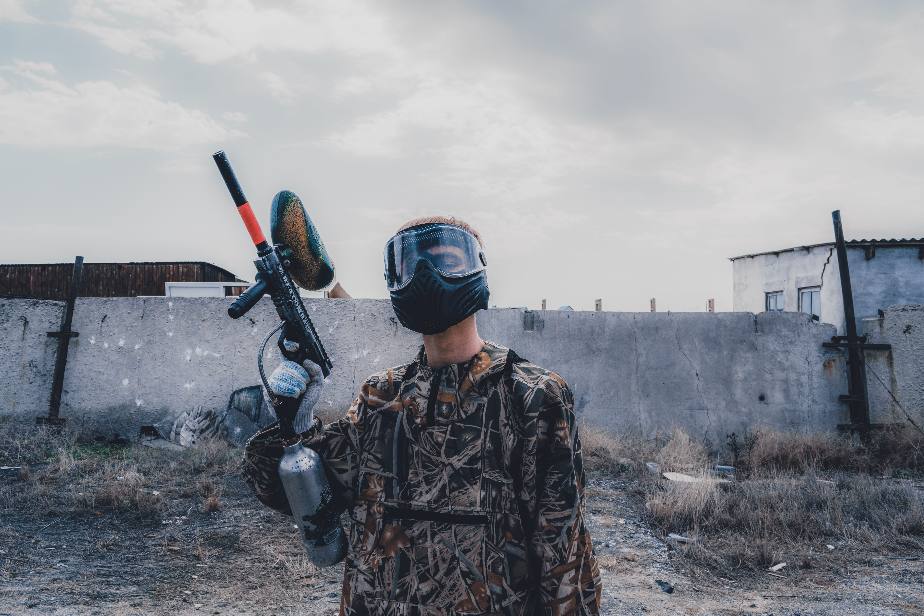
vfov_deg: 47.9
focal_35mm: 27
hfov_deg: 67.4
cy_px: 308
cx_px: 462
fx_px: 693
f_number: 10
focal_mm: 18
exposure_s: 1/400
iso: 200
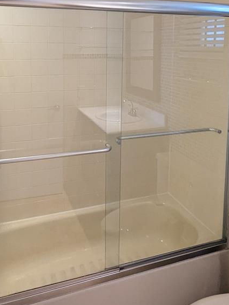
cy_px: 74
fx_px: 300
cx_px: 112
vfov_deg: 51.5
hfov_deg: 41.8
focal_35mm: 34
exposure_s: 1/60
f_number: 2.2
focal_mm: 2.22
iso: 598
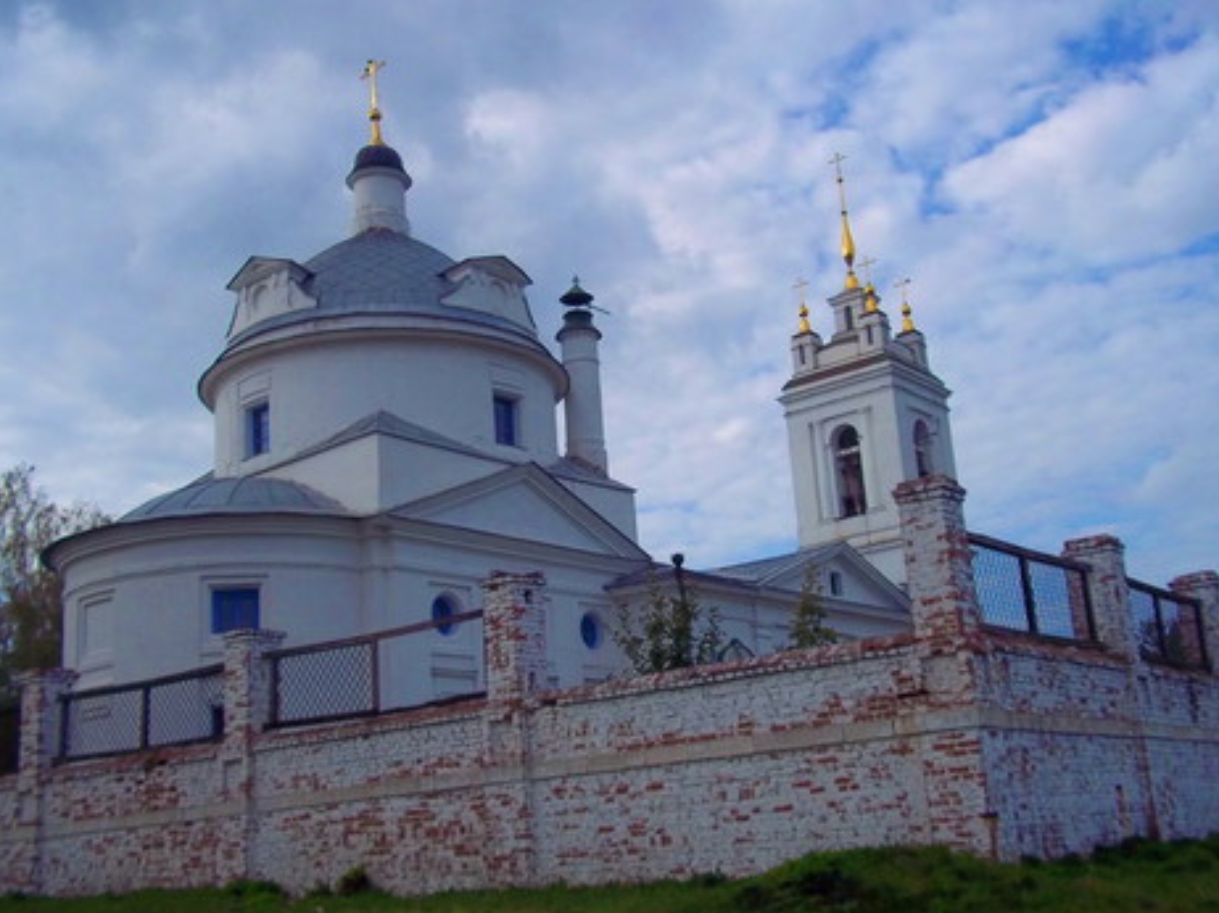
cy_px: 487
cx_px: 615
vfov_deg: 36.8
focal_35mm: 39
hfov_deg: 47.9
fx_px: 1373
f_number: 8
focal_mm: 6.5
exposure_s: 1/320
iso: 80
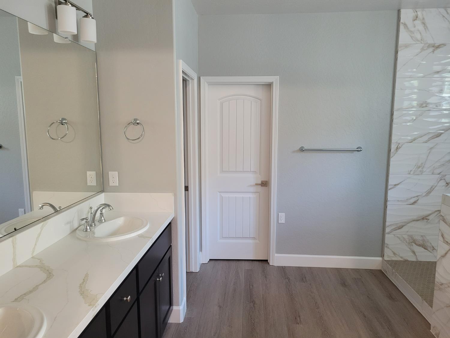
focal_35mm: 26
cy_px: 169
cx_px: 225
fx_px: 338
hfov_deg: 67.3
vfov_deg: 53.1
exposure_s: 1/40
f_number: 1.8
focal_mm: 5.4
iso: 500
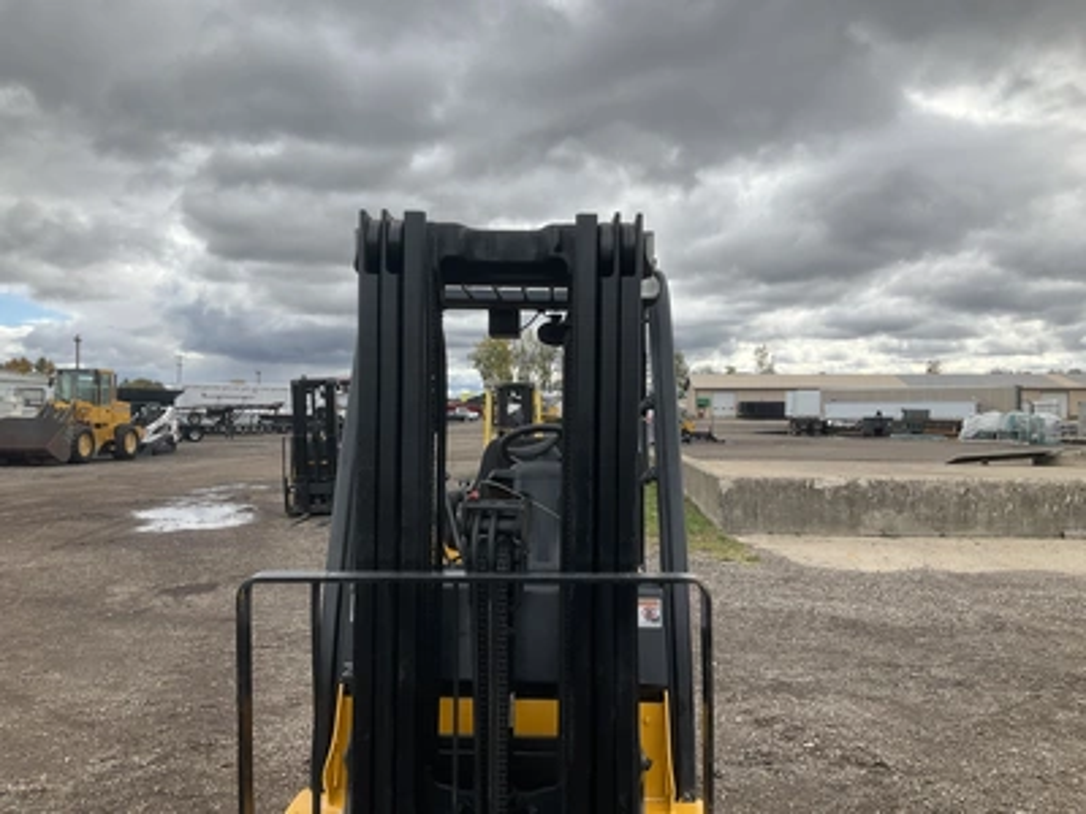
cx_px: 543
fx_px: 910
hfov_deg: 61.7
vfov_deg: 48.2
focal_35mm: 29
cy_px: 407
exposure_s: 1/855
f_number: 1.8
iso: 25
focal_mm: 3
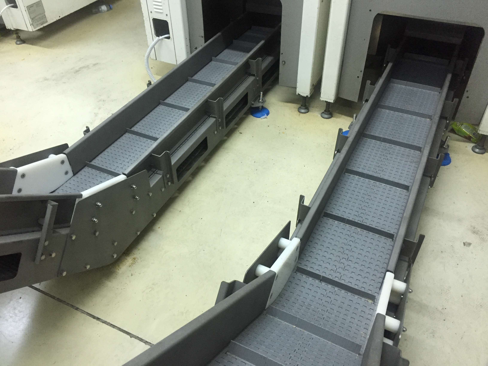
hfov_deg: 61.7
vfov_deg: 48.2
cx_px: 244
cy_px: 183
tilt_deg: -41.6
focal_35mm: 29
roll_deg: +0.7
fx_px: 409
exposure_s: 1/30
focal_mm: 4.15
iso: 200
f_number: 2.2
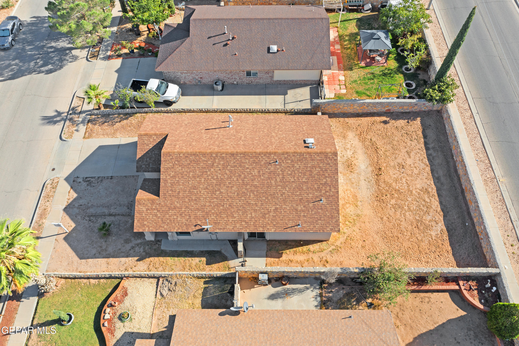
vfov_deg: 46.4
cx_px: 260
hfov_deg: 65.5
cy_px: 173
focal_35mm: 28
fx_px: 404
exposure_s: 1/320
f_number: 5
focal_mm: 10.26
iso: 100
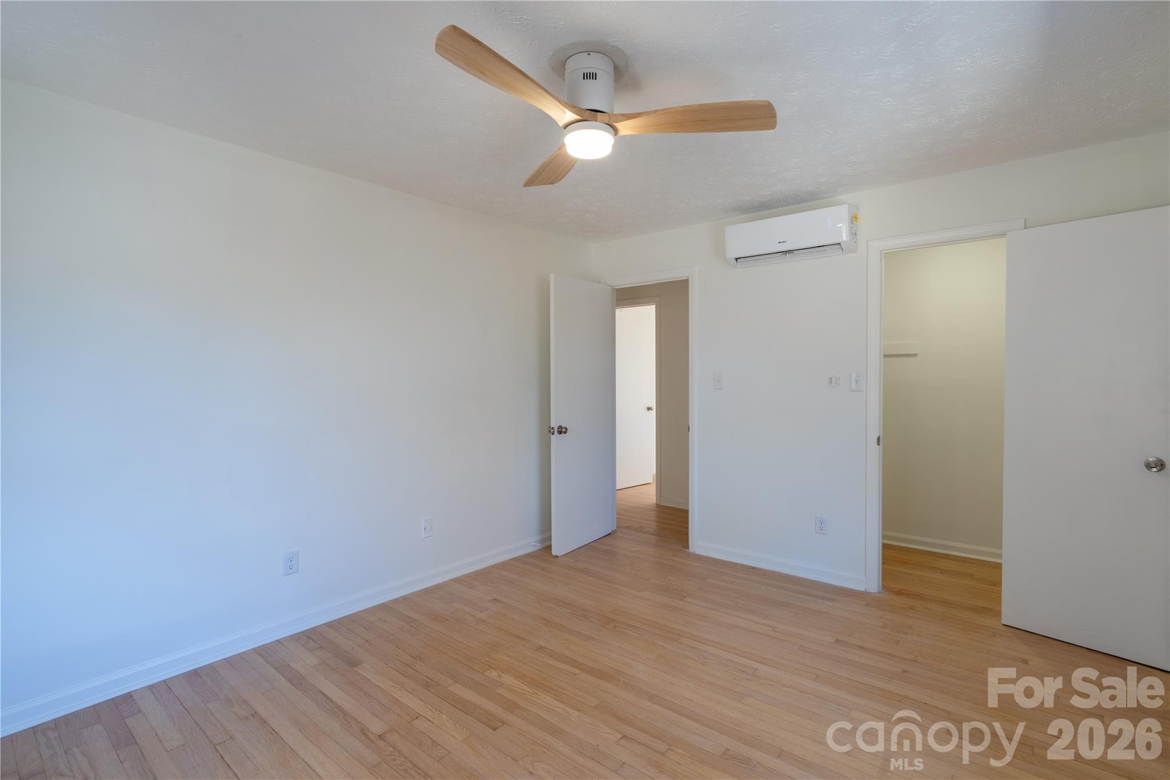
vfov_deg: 73.7
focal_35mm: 16
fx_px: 520
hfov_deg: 96.7
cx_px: 585
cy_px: 390
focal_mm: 16
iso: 200
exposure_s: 1/60
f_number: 10
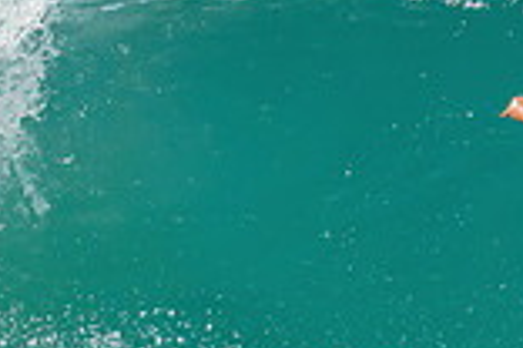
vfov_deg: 0.5
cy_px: 319
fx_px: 37639
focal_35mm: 2591
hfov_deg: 0.8
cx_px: 761
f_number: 11
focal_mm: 550
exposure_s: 1/2000
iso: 900
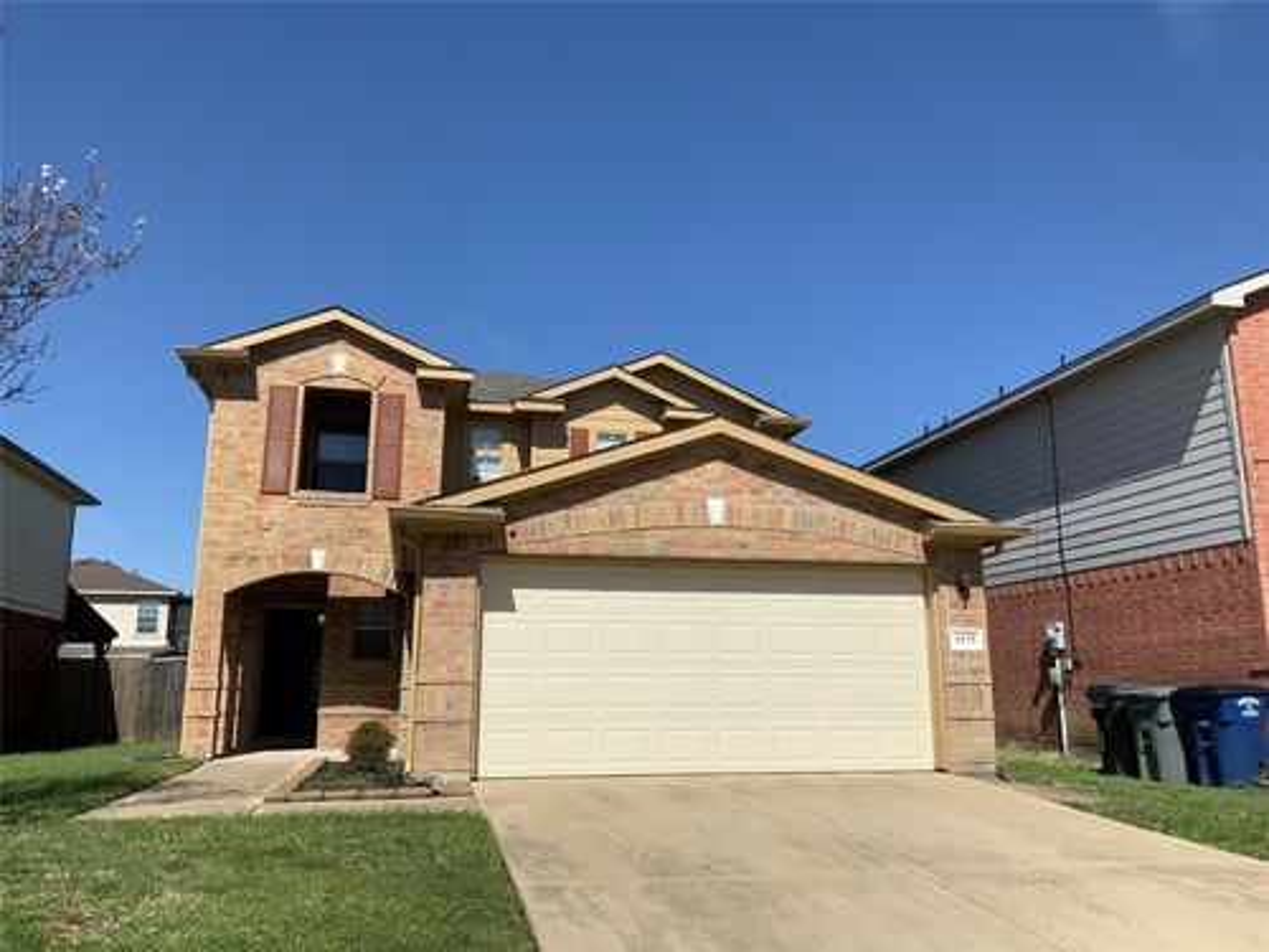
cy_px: 476
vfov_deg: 48.2
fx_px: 1063
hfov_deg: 61.7
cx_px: 634
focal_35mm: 29
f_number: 1.8
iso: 20
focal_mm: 3
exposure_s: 1/3322
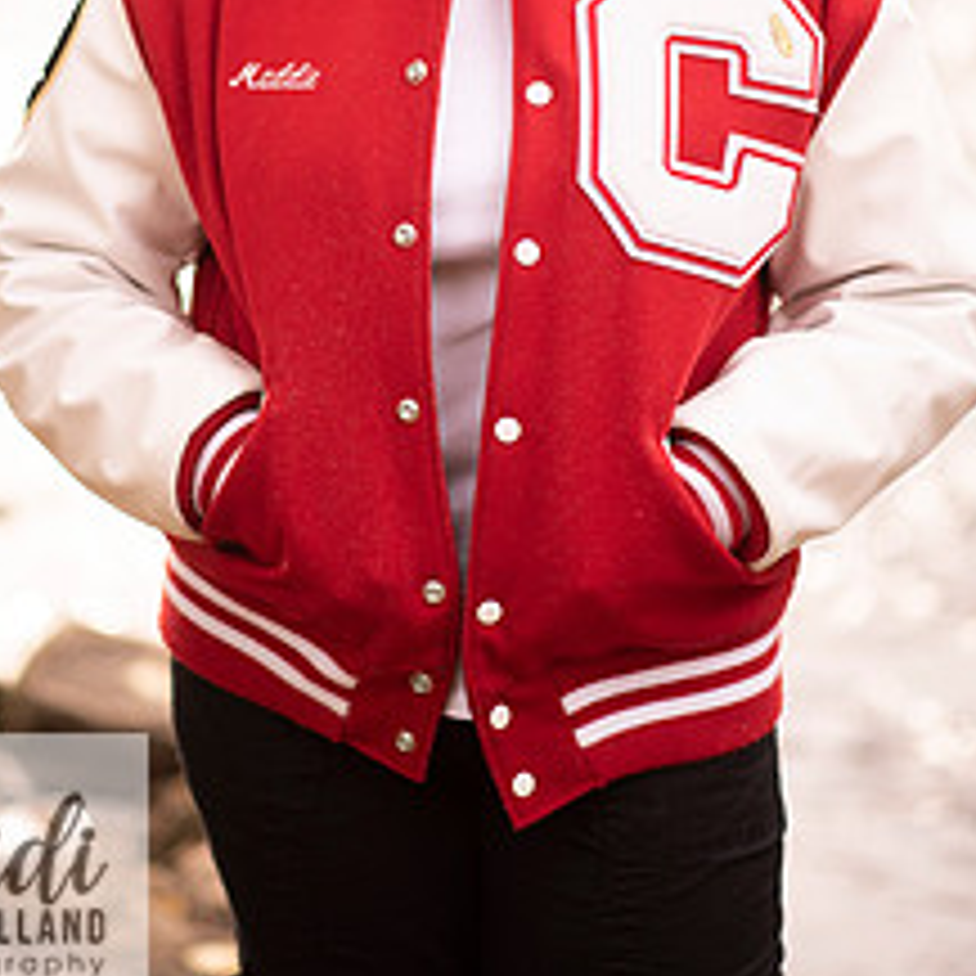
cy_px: 99
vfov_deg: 11.6
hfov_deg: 11.6
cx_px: 436
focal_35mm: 150
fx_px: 4785
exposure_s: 1/800
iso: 100
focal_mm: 85
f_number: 1.8
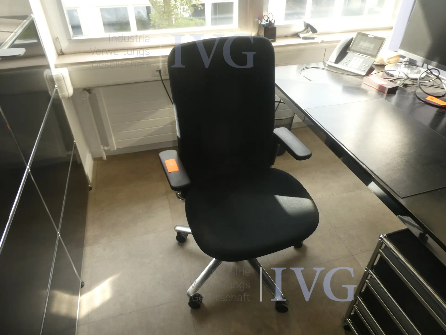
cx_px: 223
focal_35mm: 24
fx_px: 309
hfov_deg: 71.6
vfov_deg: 56.8
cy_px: 168
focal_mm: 4.3
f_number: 3.3
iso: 160
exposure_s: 1/60
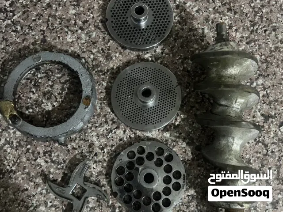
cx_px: 142
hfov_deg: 67.3
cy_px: 106
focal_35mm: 26
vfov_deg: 53.1
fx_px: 213
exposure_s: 1/30
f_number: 1.5
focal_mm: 5.7
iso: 640
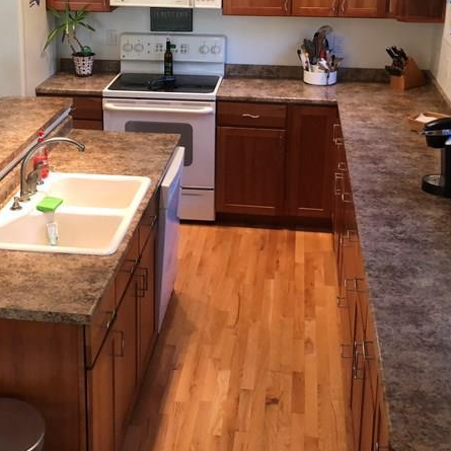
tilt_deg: -15.1
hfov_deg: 29.0
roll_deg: -0.5
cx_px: 174
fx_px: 870
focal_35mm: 59
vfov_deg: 28.5
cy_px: 94
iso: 125
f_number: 1.8
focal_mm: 3.99
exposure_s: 1/60
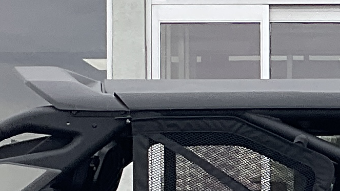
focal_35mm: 192
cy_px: 206
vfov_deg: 6.3
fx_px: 1731
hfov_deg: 11.0
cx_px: 400
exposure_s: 1/683
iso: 16
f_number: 1.8
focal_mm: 3
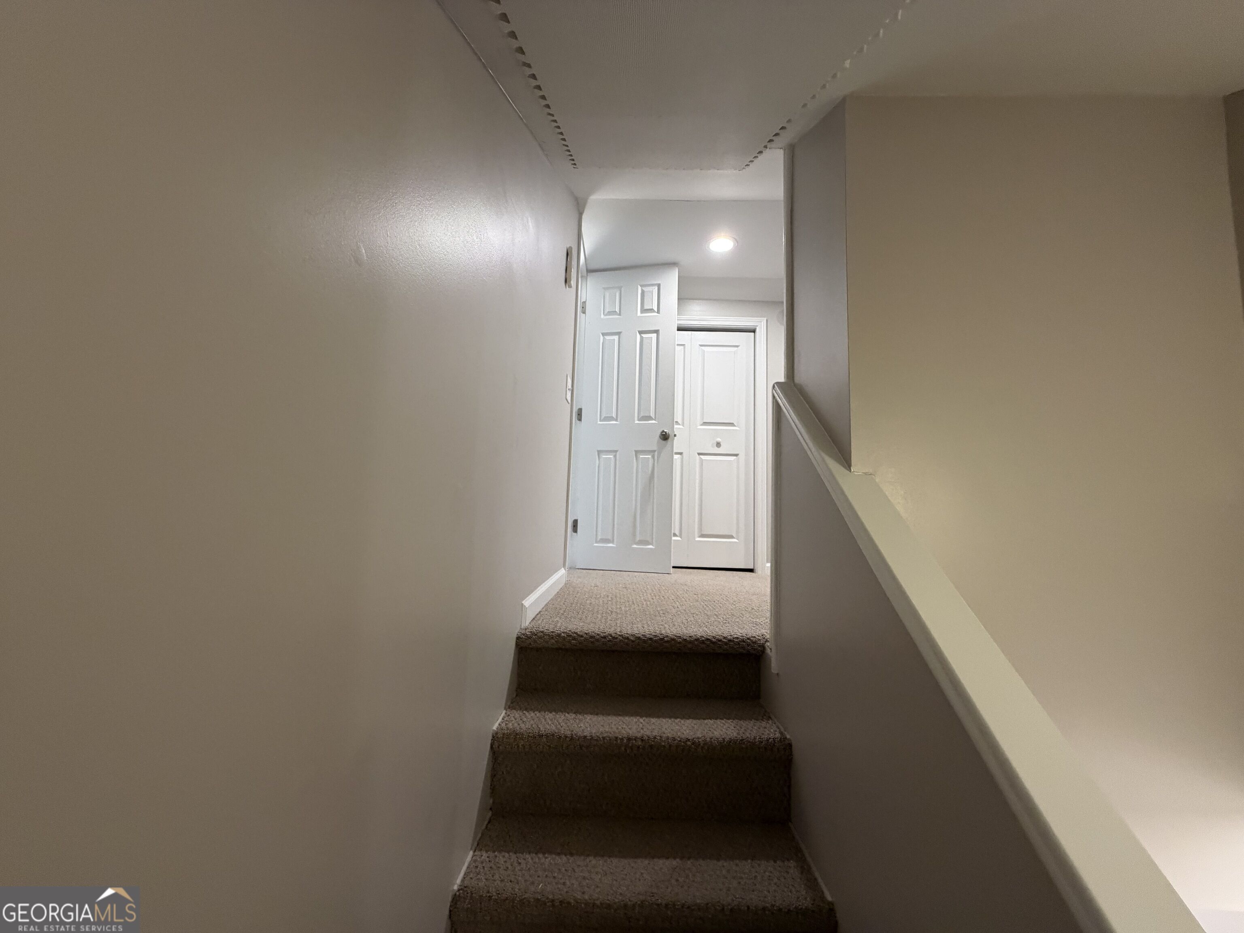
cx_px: 622
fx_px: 503
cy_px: 466
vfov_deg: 85.7
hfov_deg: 102.1
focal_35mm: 14
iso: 320
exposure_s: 1/60
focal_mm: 2.22
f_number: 2.2
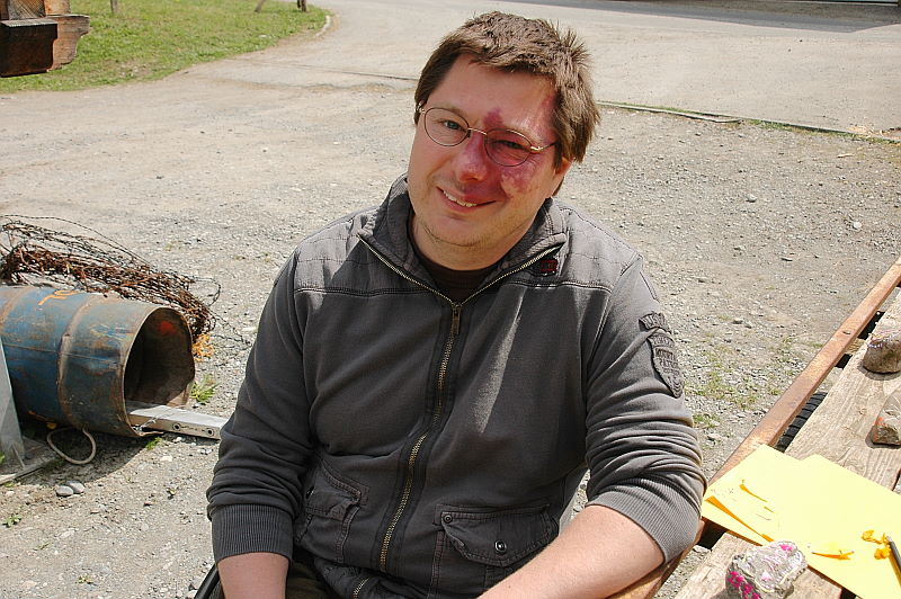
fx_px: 900
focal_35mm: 36
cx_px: 450
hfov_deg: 53.2
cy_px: 300
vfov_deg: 36.8
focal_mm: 24
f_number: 9
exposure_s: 1/320
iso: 200
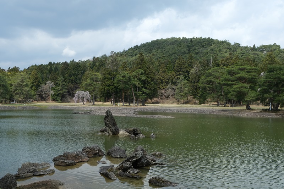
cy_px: 94
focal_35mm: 36
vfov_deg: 36.9
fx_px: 284
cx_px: 142
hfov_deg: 53.1
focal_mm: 24.3
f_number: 5.6
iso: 200
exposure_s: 1/450
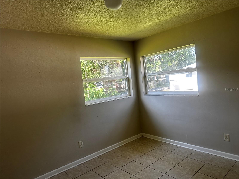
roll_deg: +6.3
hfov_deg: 71.6
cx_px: 120
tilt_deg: -5.3
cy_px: 90
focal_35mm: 24
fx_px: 166
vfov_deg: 56.8
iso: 64
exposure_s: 1/121
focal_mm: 6.86
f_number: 1.78
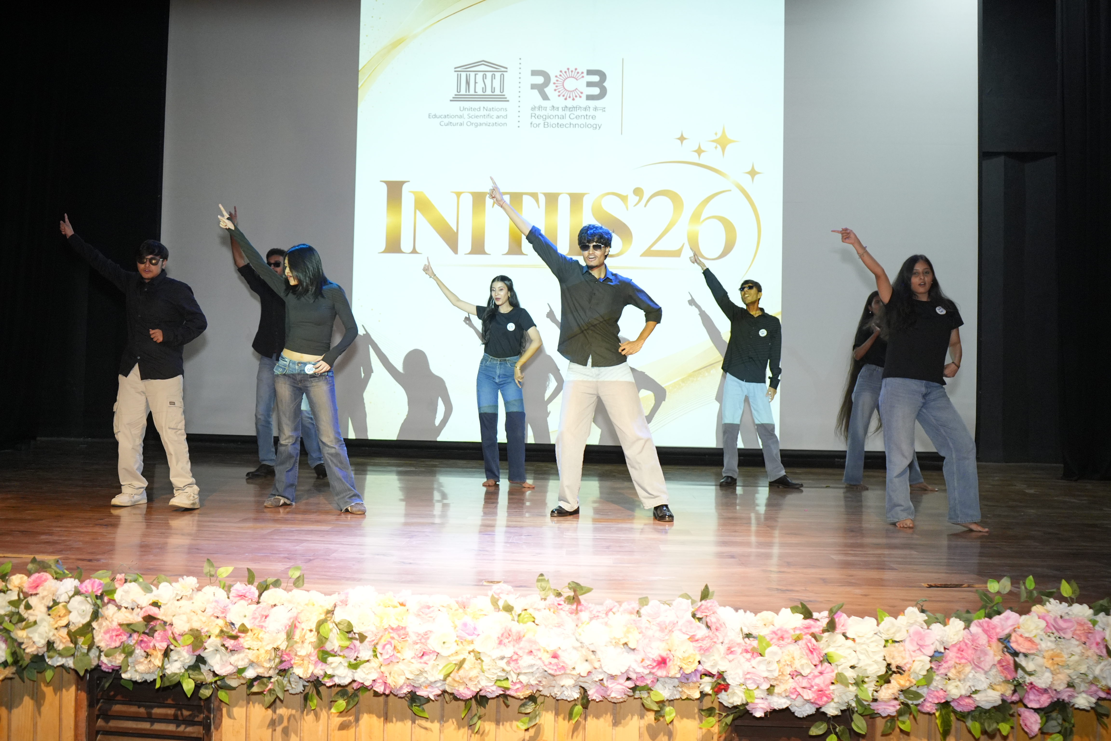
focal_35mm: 33
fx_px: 1018
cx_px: 556
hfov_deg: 57.2
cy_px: 370
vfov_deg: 40.0
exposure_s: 1/250
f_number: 4
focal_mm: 33
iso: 4000
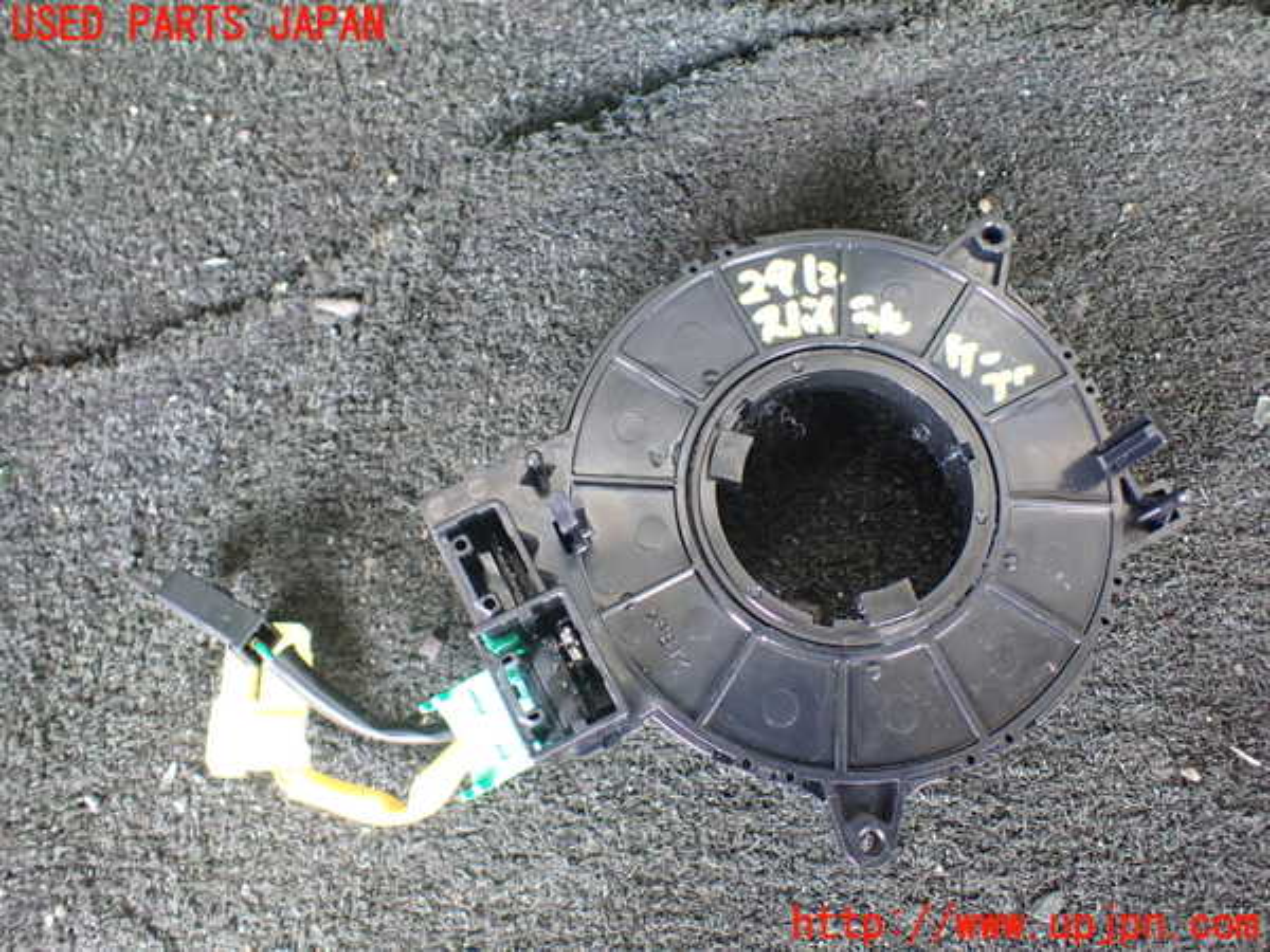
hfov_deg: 60.0
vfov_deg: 46.8
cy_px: 476
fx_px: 1101
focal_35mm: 30
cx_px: 635
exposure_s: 1/60
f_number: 2.3
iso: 800
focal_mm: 5.4
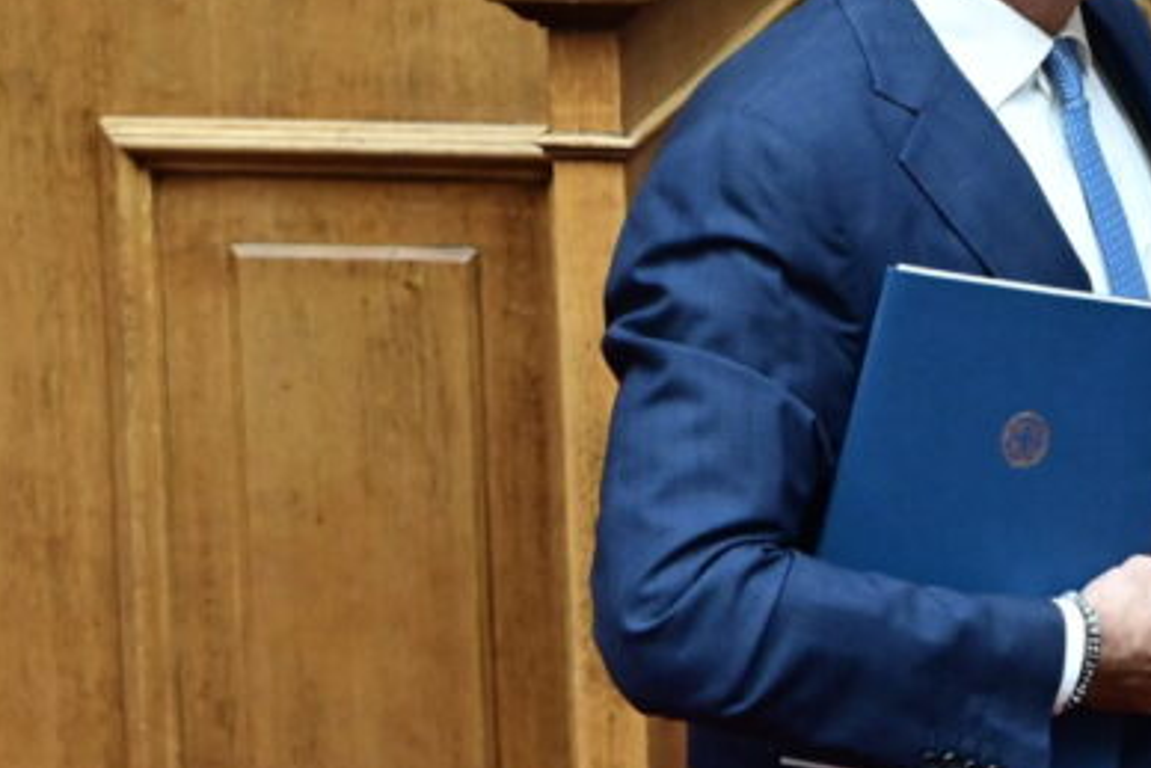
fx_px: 18998
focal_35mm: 594
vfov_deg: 2.3
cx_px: 1124
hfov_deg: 3.5
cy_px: 172
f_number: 5
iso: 800
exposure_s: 1/160
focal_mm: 200
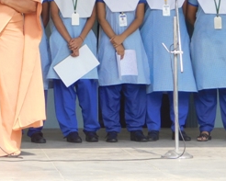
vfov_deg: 7.6
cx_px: 3
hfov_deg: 9.4
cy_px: -36
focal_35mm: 203
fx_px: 1358
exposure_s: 1/320
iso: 125
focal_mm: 14.2
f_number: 4.4
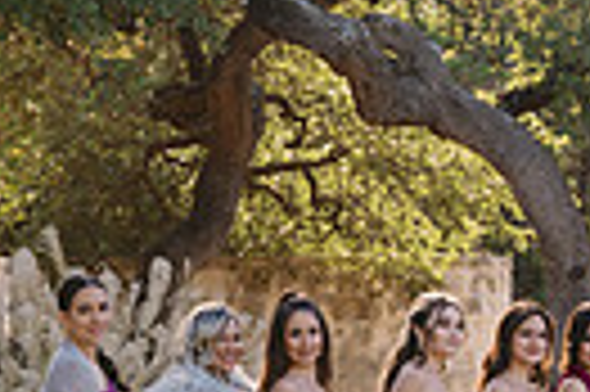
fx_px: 4338
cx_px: 1090
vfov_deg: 5.2
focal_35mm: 265
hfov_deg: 7.5
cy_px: 297
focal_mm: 60
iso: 100
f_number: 3.5
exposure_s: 1/250
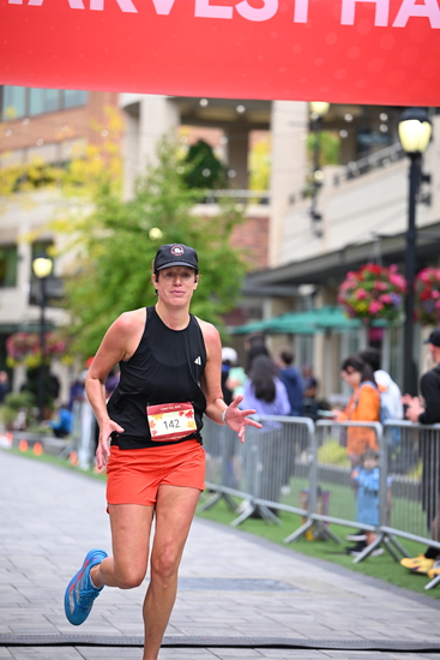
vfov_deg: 17.8
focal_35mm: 115
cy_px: 330
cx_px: 220
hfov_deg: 11.9
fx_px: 2107
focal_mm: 115
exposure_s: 1/1600
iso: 640
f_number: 2.8
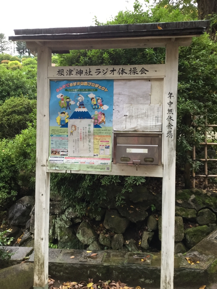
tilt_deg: -9.1
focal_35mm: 31
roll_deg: +0.4
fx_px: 259
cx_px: 108
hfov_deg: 45.4
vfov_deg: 58.4
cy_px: 144
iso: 64
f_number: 2.4
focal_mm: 3.3
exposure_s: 1/30
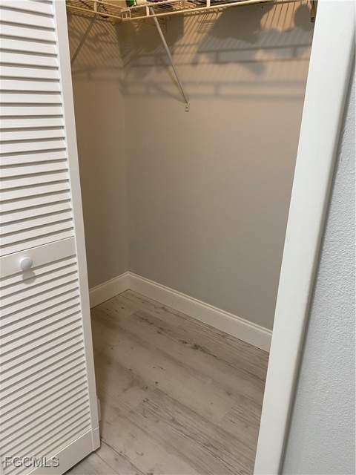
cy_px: 238
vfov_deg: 67.3
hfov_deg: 53.1
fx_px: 357
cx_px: 178
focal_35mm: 26
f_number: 1.8
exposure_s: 1/60
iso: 100
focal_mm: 4.25
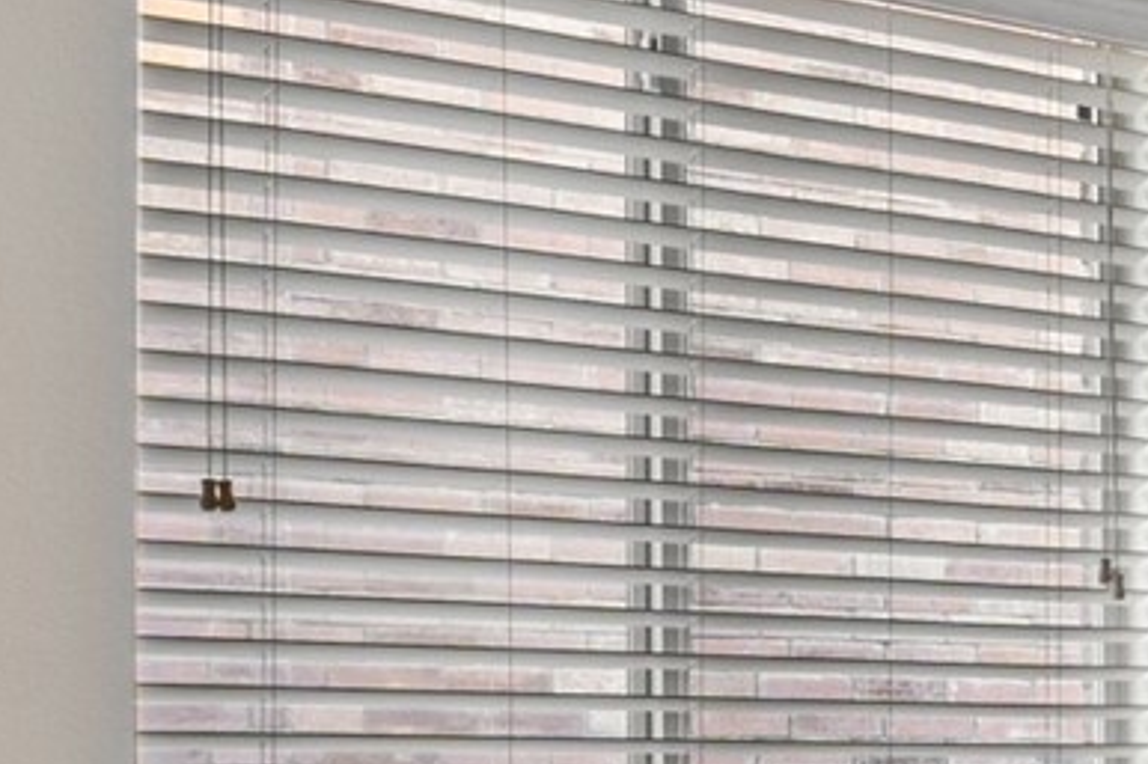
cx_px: 1356
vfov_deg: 14.9
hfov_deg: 21.2
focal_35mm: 90
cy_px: 746
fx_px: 2869
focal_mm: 16
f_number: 9
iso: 1000
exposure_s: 1/1.67
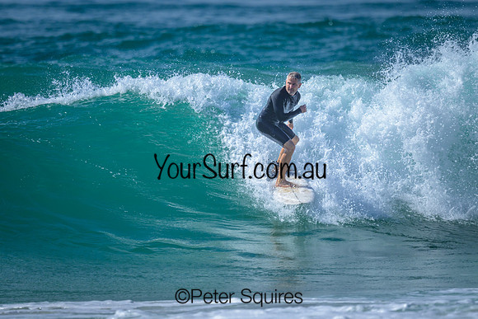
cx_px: 227
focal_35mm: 1099
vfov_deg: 1.3
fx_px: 14595
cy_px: 140
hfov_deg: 1.9
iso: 220
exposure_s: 1/2000
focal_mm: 800
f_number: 6.3
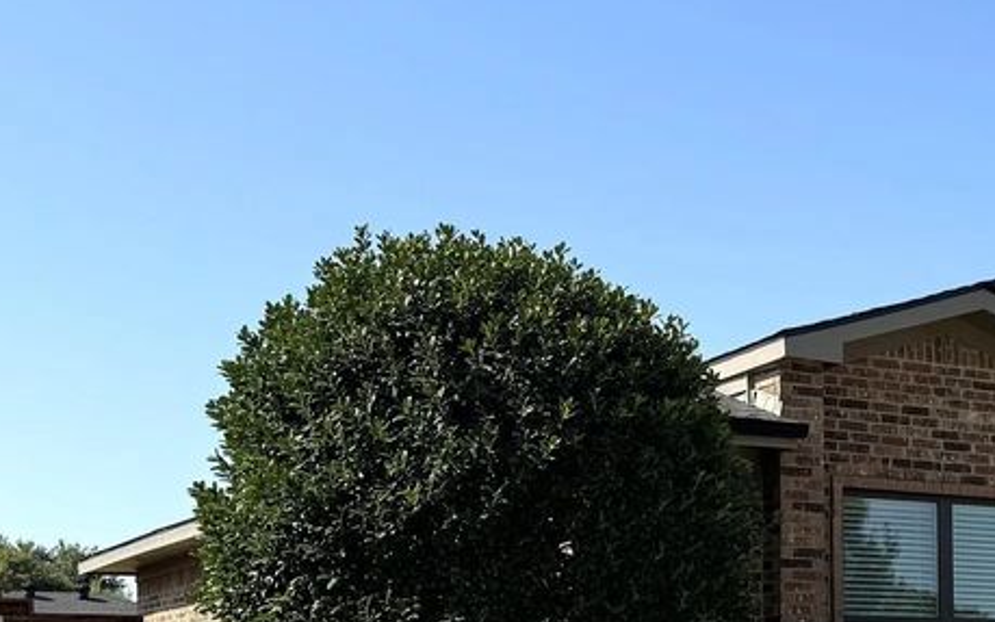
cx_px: 1041
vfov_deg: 17.9
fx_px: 1926
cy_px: 611
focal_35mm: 71
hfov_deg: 27.0
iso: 80
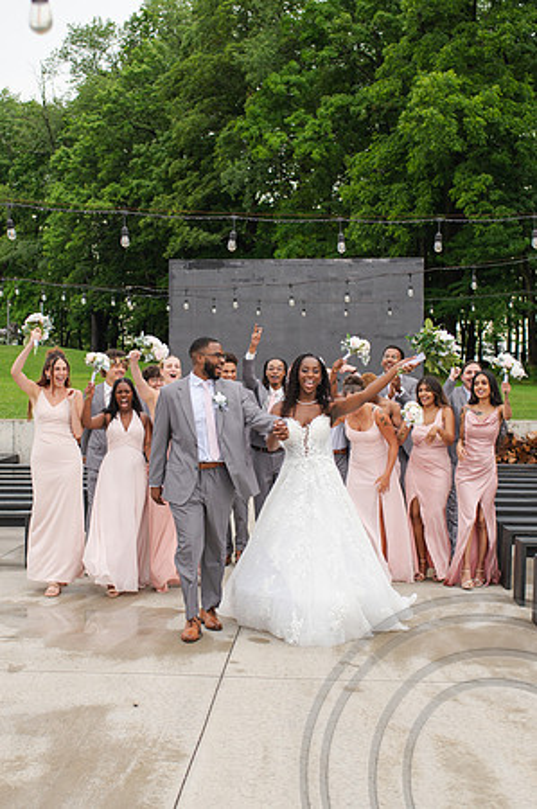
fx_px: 1223
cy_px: 405
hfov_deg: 24.7
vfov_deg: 36.6
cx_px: 207
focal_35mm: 55
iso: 140
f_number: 3.2
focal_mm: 35
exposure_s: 1/250
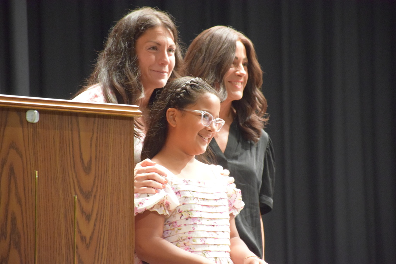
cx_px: 198
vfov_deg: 6.5
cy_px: 132
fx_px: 2310
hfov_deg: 9.8
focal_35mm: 210
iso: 6400
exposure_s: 1/100
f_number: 5.6
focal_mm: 140
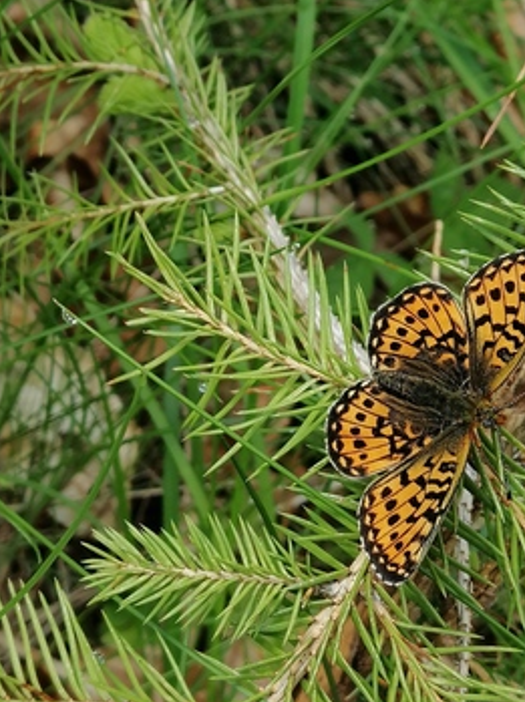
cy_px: 245
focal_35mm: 101
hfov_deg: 14.6
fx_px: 2046
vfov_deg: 19.4
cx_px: 384
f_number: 1.8
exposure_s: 1/402
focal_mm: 3.95
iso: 50
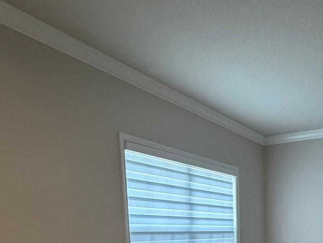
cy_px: 277
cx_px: 290
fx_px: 336
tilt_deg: -7.6
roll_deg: +1.1
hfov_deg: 46.4
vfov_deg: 33.7
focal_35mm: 36
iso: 320
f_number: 2.2
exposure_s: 1/120
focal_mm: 2.22
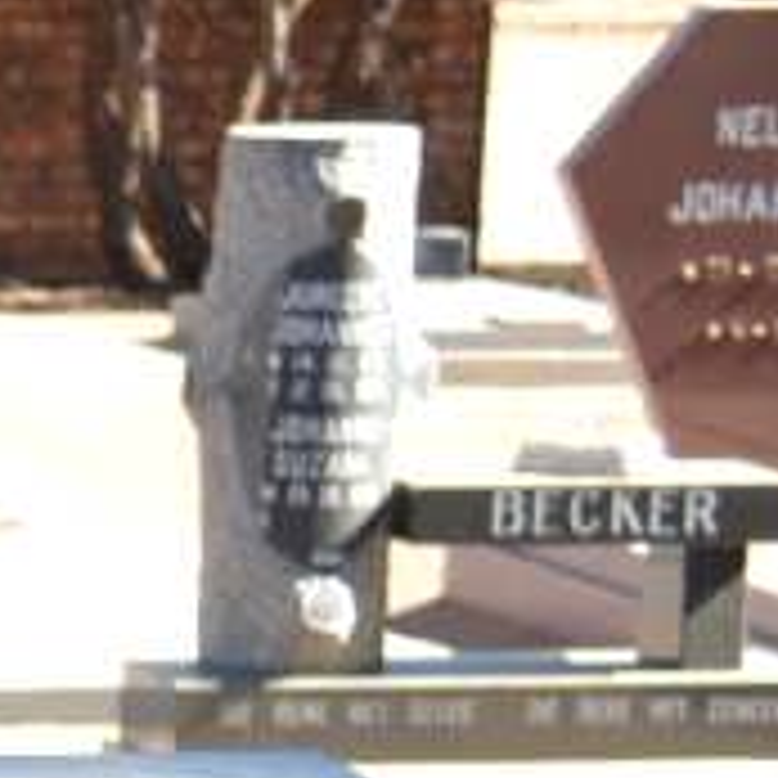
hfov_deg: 6.1
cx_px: -1875
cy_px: 1426
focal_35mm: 257
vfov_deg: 6.6
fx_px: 6534
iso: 400
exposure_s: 1/100
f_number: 4.8
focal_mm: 29
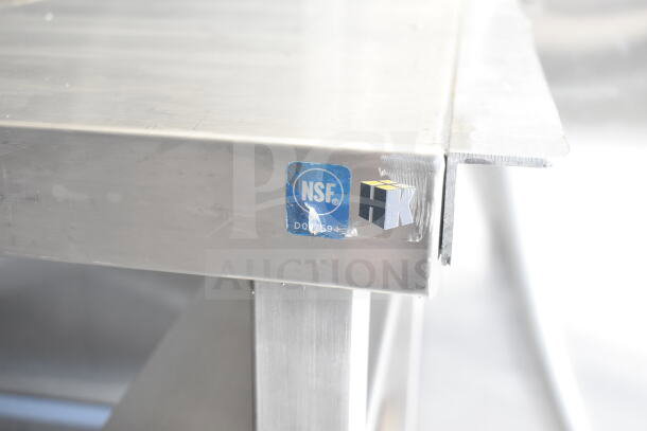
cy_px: 216
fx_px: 836
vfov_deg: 29.0
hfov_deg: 42.3
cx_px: 324
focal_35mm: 46
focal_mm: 31
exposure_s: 1/80
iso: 1600
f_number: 5.6
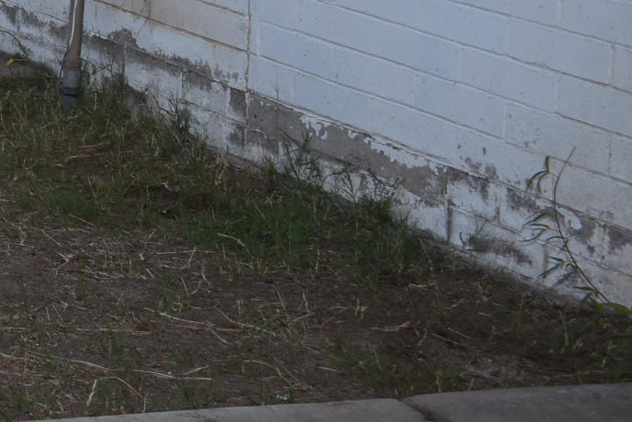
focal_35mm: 152
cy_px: -248
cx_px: -697
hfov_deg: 11.8
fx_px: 2668
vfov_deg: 8.8
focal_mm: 24
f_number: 5.6
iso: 125
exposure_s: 1/125
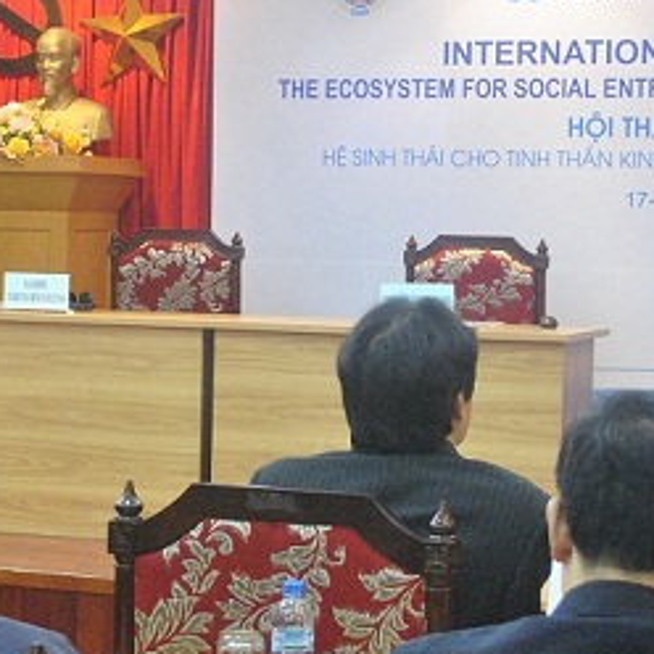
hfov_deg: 16.3
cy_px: 323
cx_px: 240
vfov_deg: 16.3
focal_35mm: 107
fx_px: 2287
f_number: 4.2
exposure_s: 1/25
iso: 1600
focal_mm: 26
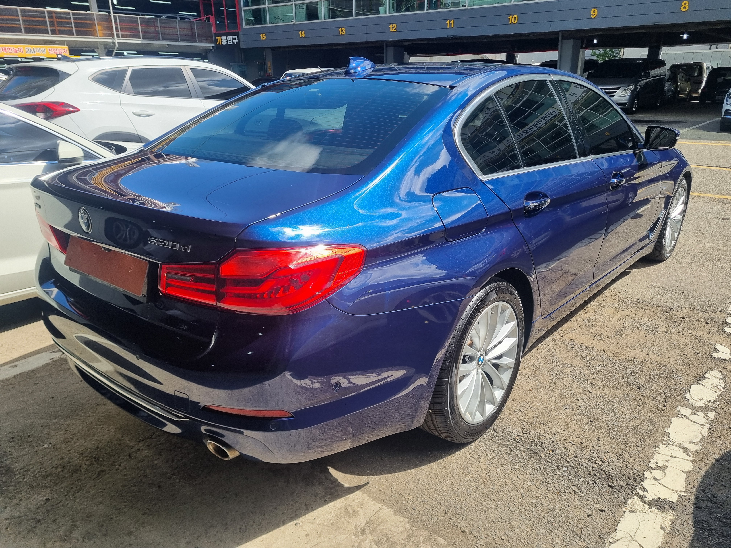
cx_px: 366
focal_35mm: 26
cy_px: 274
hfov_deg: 67.3
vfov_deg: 53.1
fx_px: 549
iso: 50
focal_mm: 5.4
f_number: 1.8
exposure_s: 1/1864
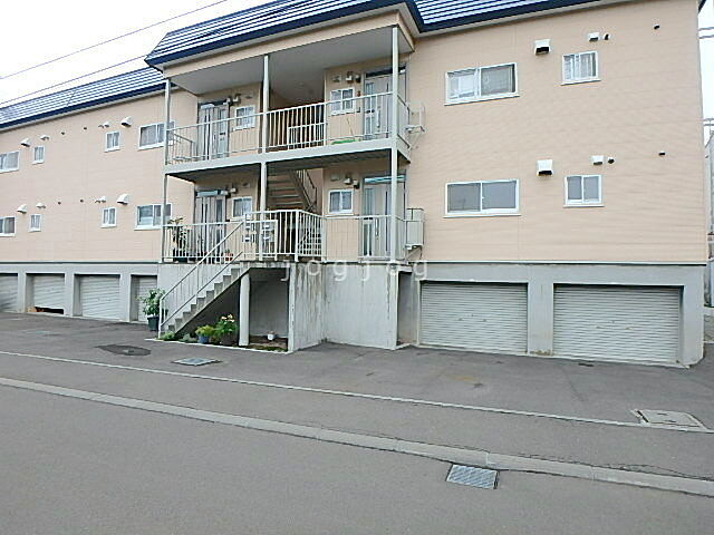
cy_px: 268
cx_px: 357
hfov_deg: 79.0
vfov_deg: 63.4
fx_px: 433
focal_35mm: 21
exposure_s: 1/250
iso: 125
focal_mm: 3.7
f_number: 3.5
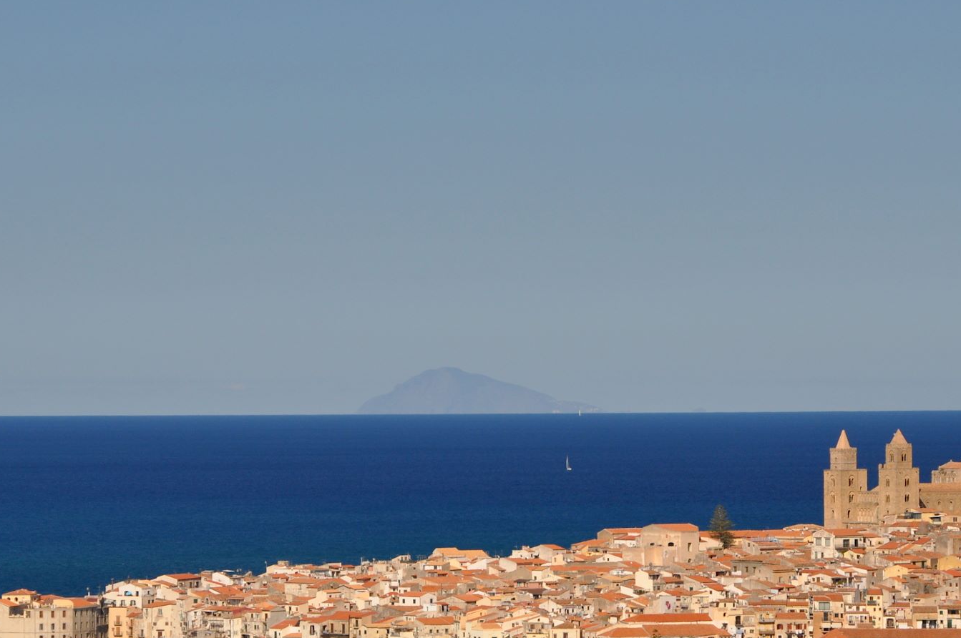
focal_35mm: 204
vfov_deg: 6.7
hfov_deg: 10.1
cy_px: 426
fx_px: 5431
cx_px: 483
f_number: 10
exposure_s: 1/400
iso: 250
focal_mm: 95
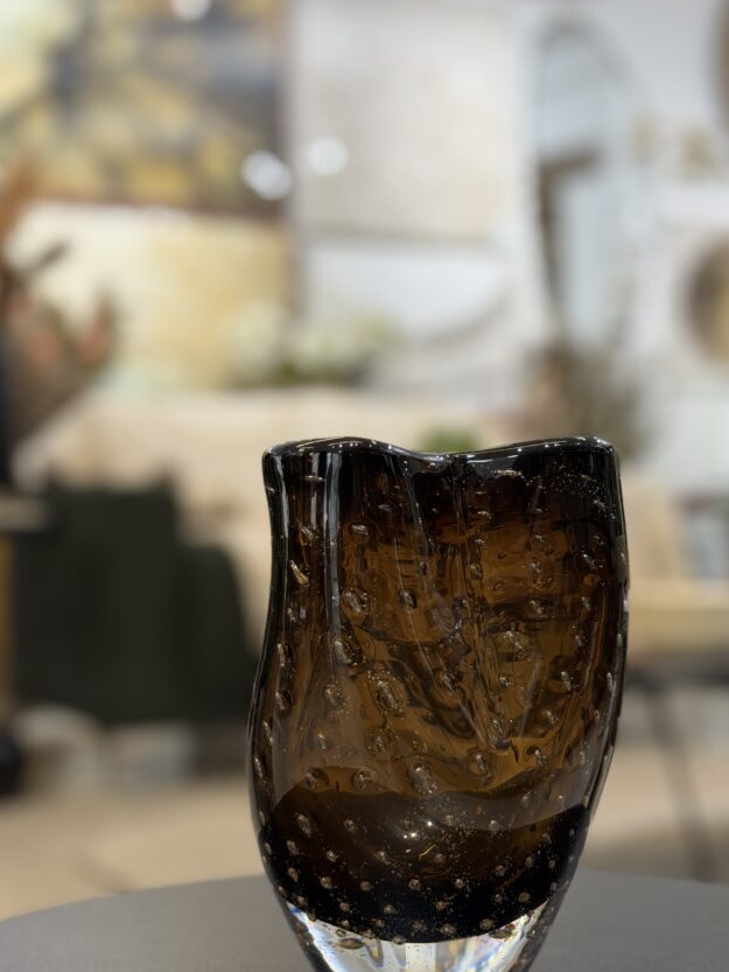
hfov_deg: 24.8
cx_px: 412
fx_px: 1656
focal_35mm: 59
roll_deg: +0.4
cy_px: 550
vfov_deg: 32.7
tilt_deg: -1.5
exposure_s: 1/60
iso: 125
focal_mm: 6.76
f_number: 1.78
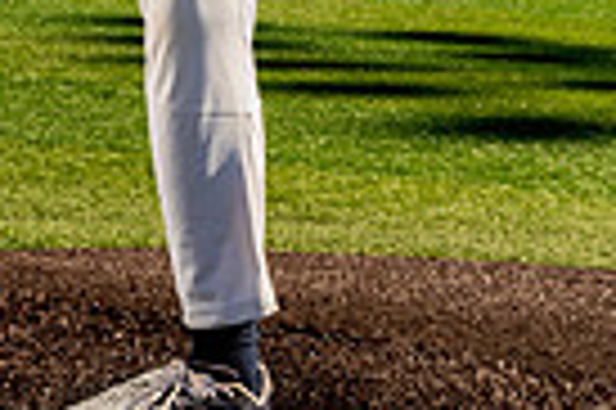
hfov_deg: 14.6
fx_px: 2410
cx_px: 355
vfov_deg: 9.0
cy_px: -460
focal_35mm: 141
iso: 160
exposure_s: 1/250
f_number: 9
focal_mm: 43
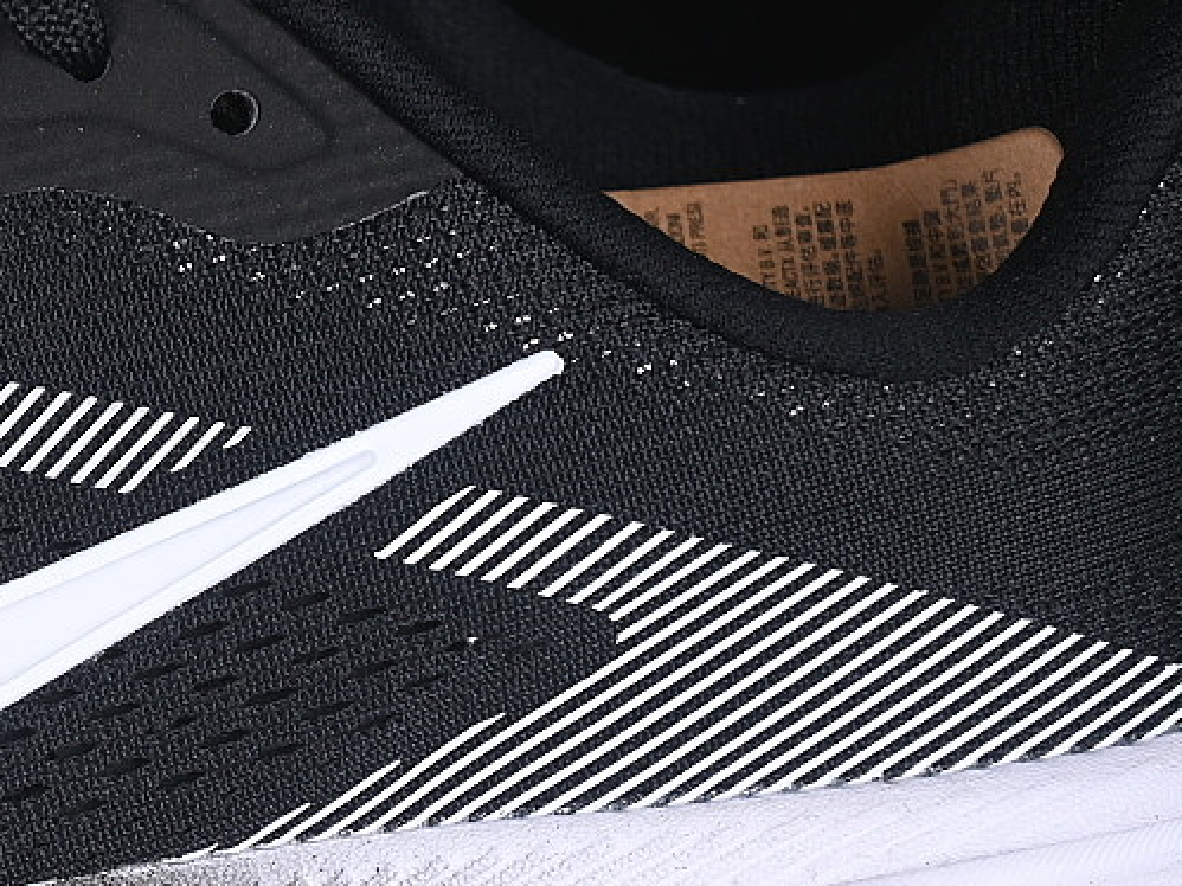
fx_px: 5326
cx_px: -19
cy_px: 602
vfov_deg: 9.5
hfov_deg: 12.5
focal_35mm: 156
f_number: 6.3
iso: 160
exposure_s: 1/60
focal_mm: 50
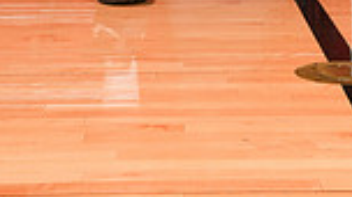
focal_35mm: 121
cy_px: -322
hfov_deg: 17.7
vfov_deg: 8.8
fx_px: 1128
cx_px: 234
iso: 250
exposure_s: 1/200
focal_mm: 39
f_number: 6.3
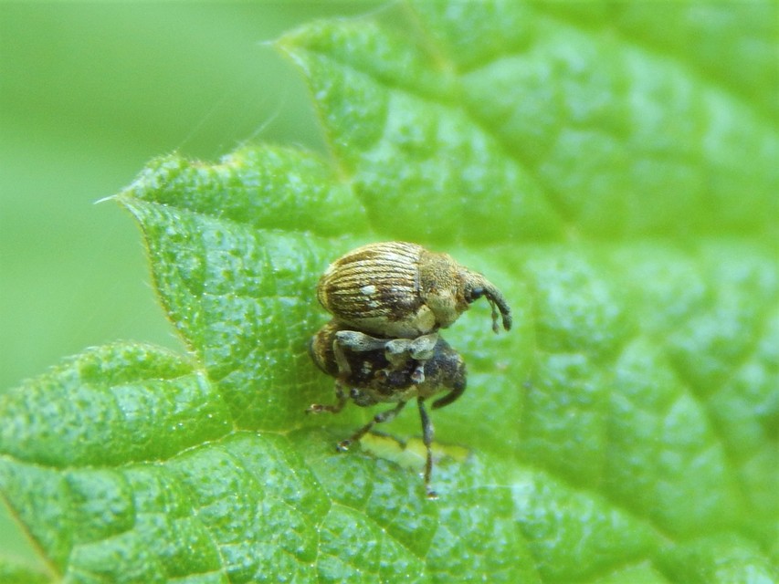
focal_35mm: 141
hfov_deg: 14.0
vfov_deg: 10.5
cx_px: 390
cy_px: 292
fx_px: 3174
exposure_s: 1/30
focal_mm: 25.3
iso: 200
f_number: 4.9
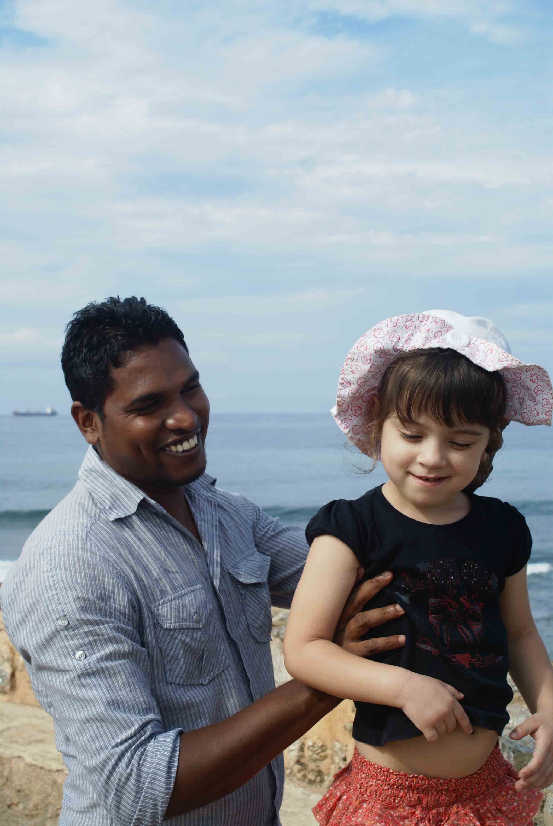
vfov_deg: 37.8
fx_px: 1206
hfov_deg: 25.8
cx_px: 276
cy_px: 413
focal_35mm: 52
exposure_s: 1/320
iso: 100
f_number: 9
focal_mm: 35
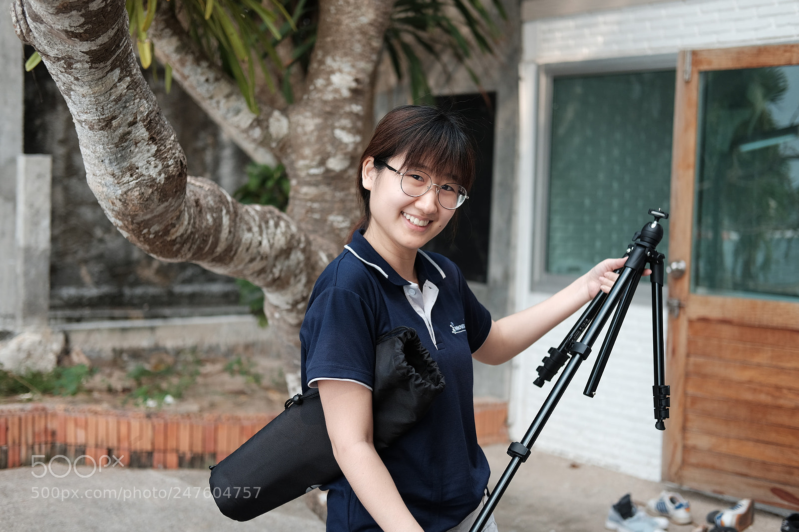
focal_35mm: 53
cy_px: 266
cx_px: 400
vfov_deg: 25.5
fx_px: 1176
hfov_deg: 37.5
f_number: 2
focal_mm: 35
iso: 200
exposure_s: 1/800
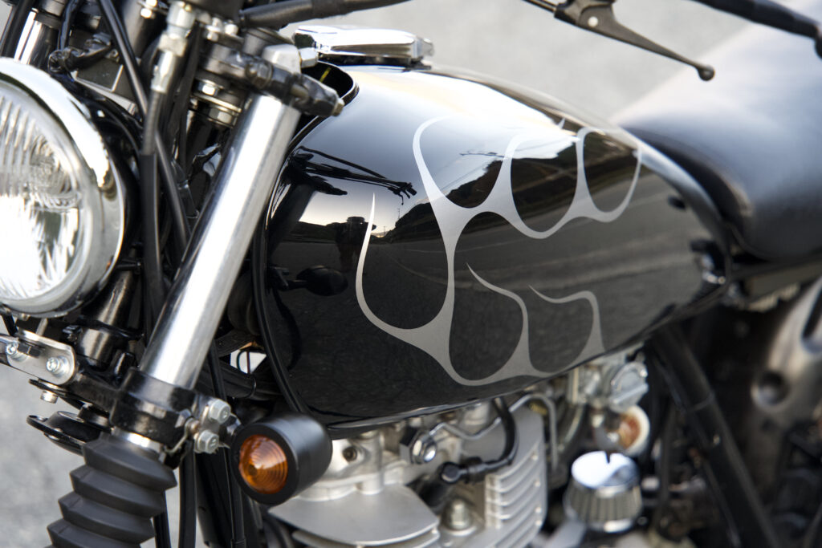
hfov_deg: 16.8
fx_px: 2786
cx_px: 411
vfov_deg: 11.2
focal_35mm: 122
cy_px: 274
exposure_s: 1/160
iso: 2000
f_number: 5
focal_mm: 122
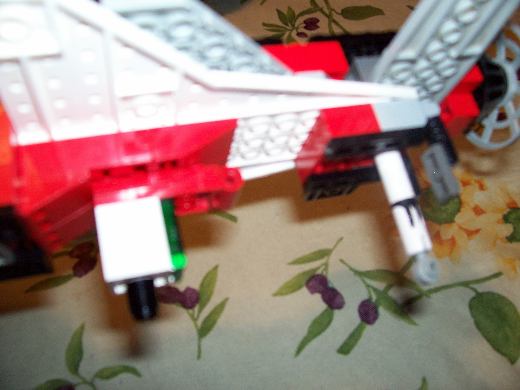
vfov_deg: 41.8
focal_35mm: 34
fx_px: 511
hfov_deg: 54.0
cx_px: 260
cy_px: 195
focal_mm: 5.6
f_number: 2.7
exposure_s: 1/112
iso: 140
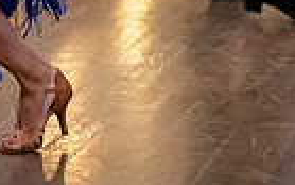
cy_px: -260
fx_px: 2920
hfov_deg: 5.8
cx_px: -47
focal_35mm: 363
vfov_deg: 3.6
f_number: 2.5
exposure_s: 1/500
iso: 6400
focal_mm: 66
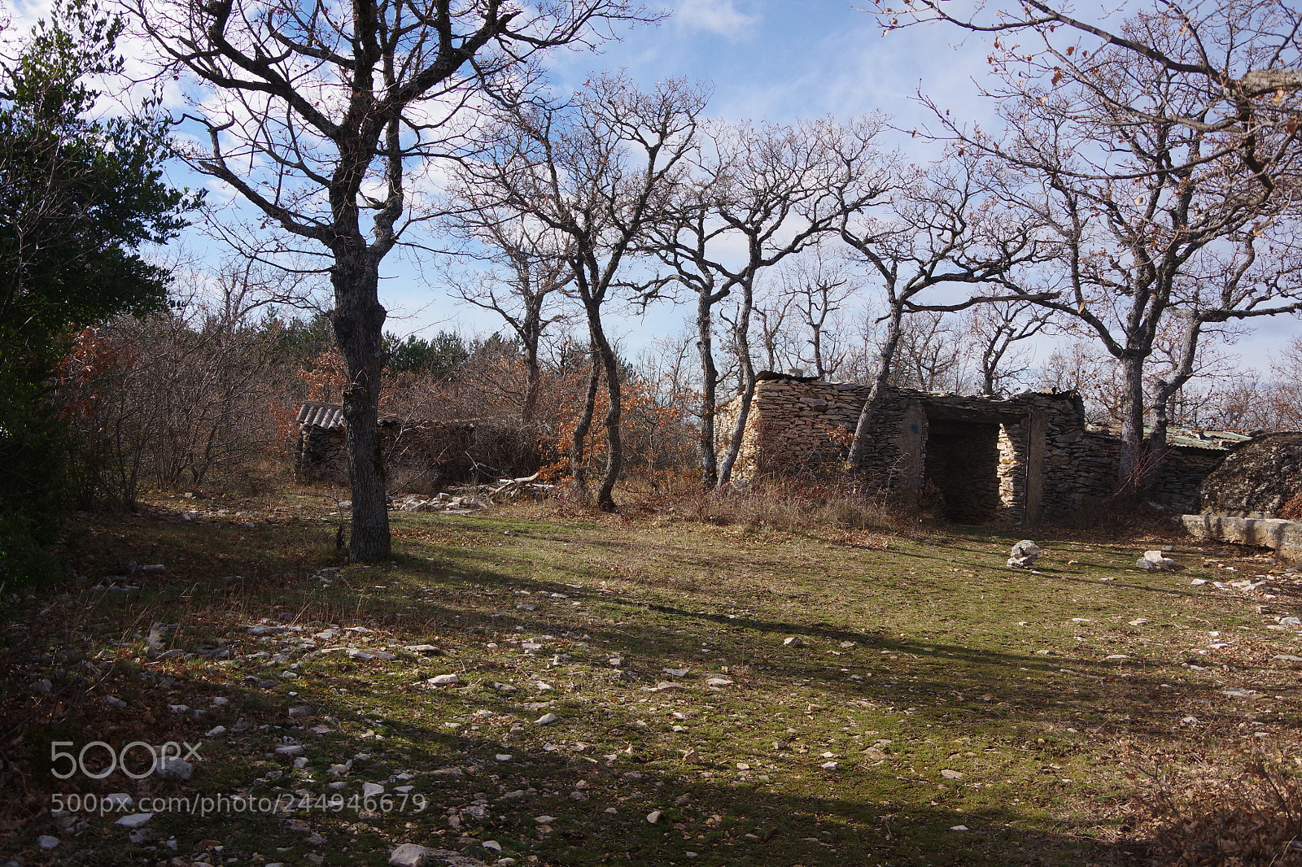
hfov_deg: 60.3
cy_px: 434
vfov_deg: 42.3
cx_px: 651
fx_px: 1121
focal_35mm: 31
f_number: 7.1
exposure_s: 1/500
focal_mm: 21
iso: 200
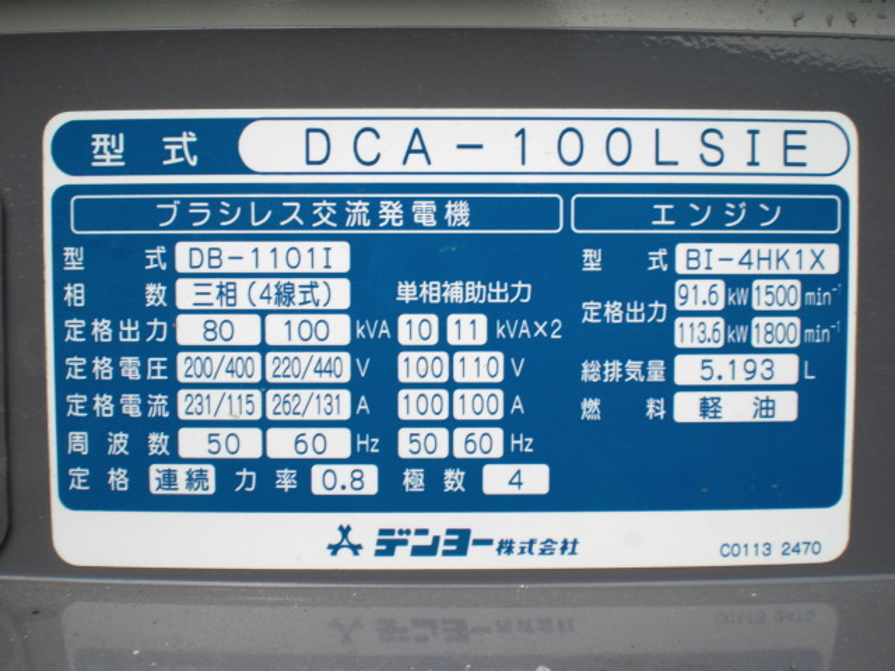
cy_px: 336
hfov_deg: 49.0
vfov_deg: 37.7
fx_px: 982
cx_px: 448
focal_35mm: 38
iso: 64
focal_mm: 6.3
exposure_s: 1/250
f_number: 5.6
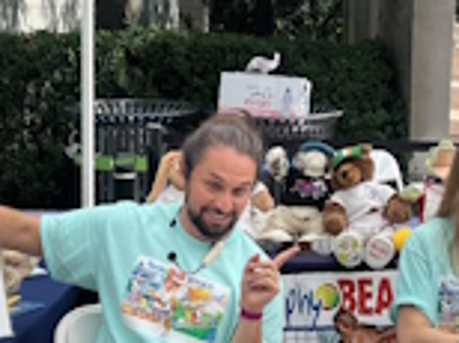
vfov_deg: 19.6
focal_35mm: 73
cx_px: 343
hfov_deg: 26.4
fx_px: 966
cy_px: 331
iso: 50
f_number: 1.5
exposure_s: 1/2404
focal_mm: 5.7
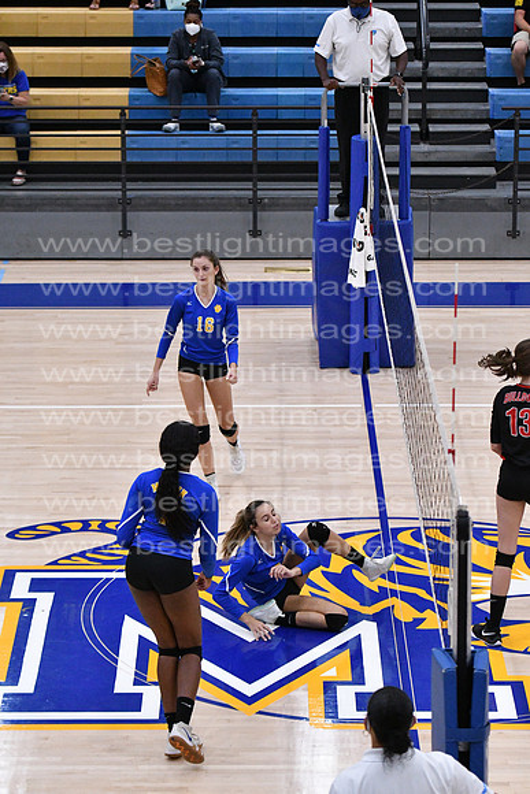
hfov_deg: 10.2
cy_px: 397
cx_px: 265
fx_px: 2979
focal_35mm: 135
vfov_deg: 15.2
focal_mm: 90
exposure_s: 1/1250
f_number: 3.2
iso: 6400
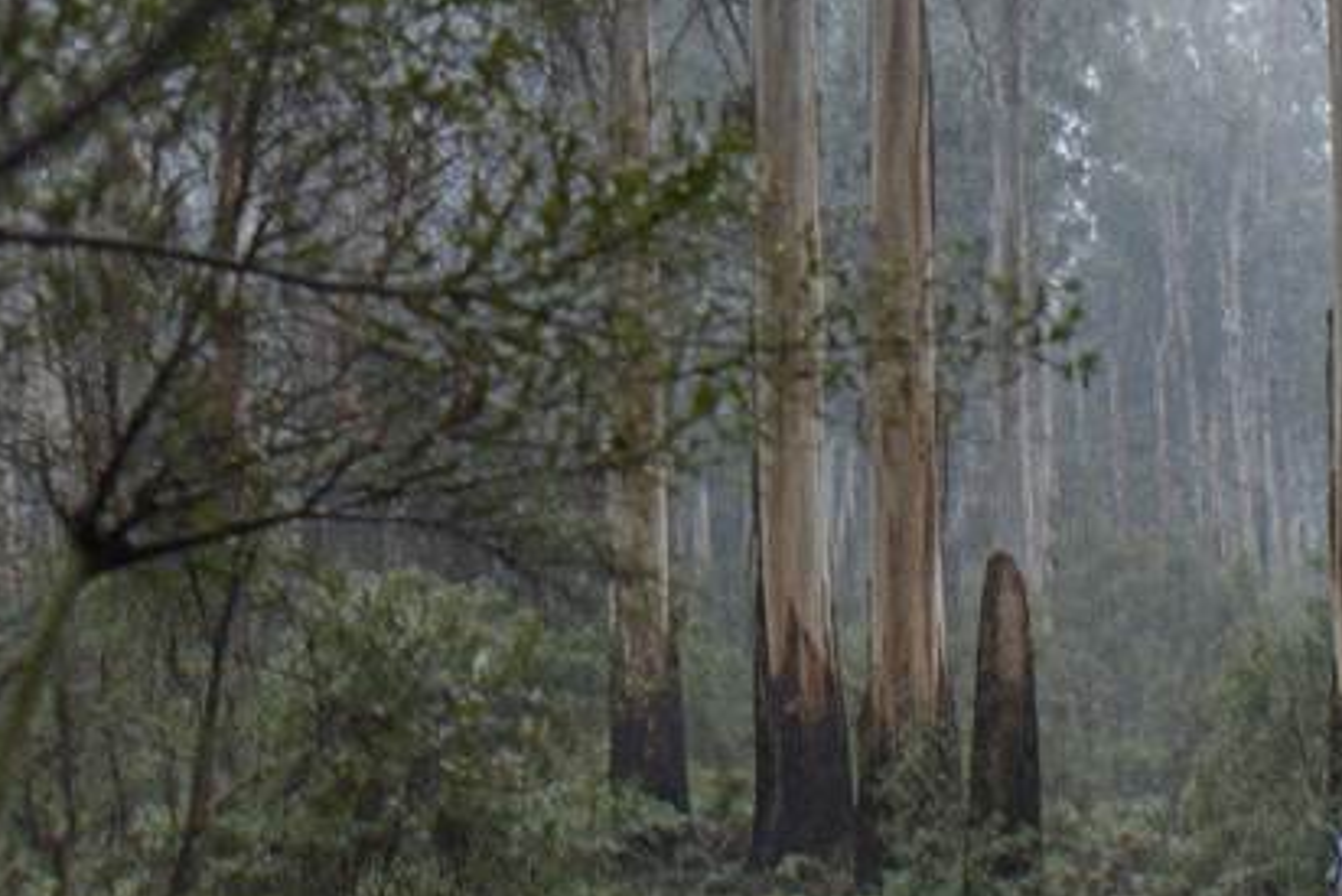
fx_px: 3617
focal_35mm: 97
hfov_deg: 19.8
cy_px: 925
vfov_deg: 13.9
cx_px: 1599
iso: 400
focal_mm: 40
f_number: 11
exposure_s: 1/160
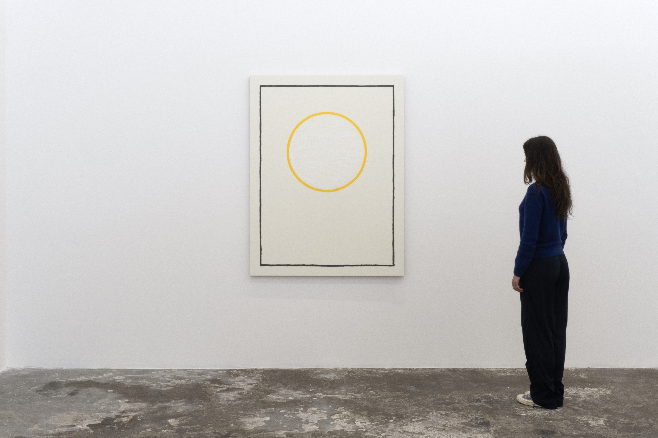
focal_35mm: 44
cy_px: 219
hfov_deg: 45.0
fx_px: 795
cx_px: 329
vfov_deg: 30.8
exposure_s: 1/2.5
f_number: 22
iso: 320
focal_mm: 29
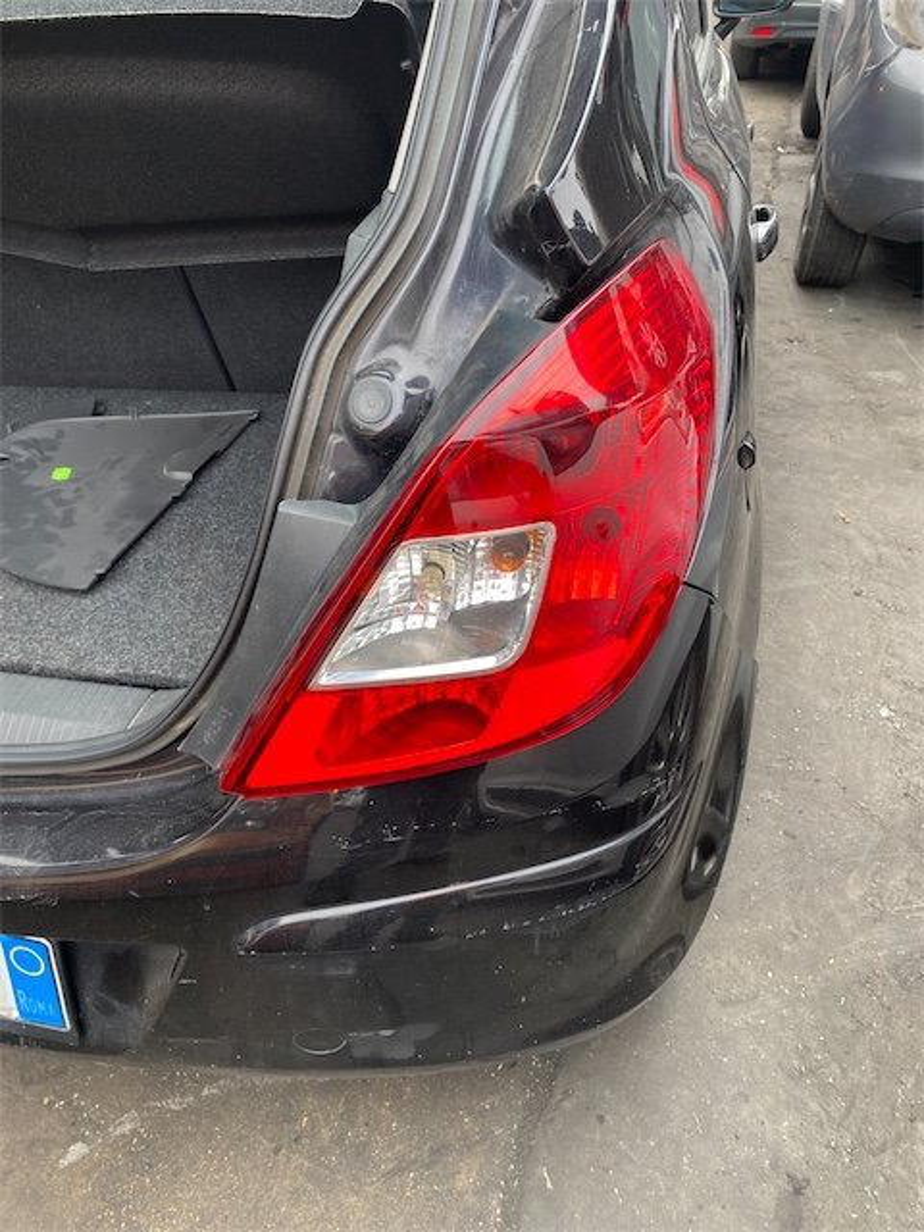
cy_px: 616
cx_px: 462
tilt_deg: -37.7
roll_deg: +2.5
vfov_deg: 67.3
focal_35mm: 26
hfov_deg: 53.1
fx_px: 925
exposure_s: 1/121
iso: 80
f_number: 1.8
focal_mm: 4.25
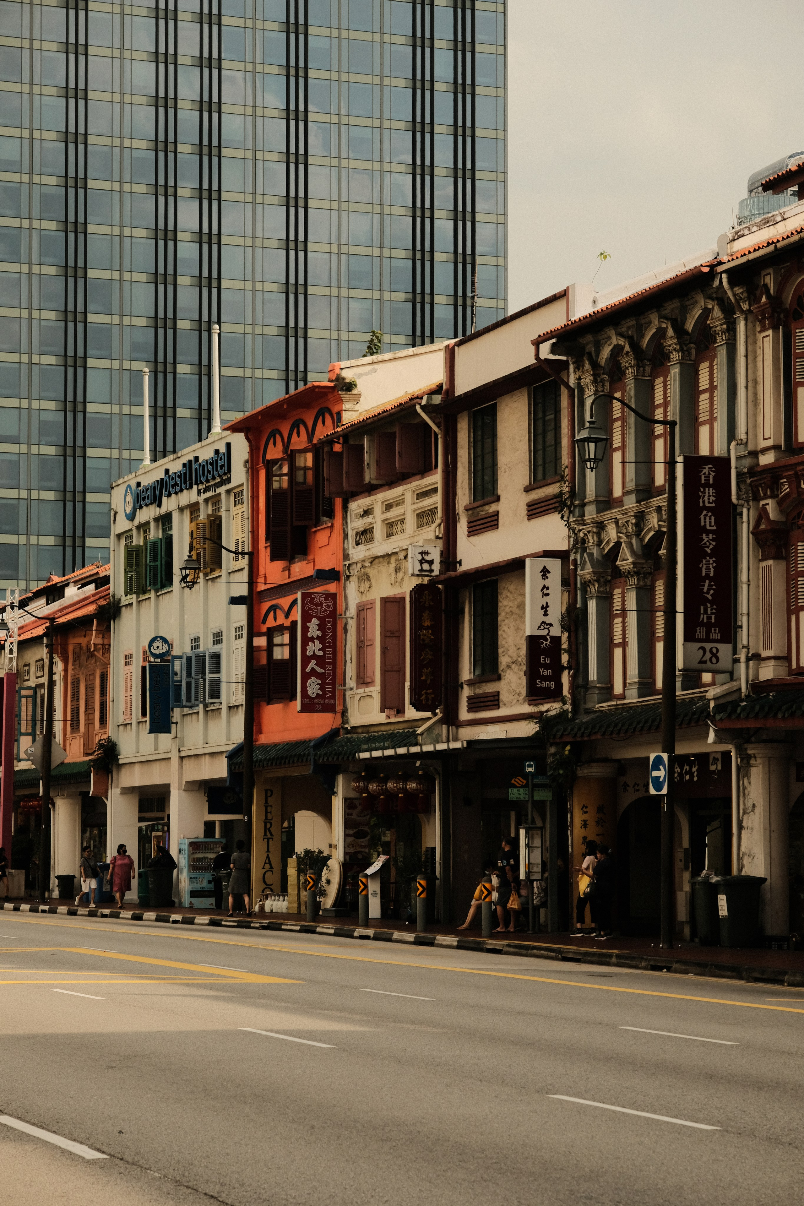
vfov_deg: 24.2
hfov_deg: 16.3
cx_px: 402
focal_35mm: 84
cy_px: 603
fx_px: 2814
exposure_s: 1/500
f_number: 7.1
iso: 800
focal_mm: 56
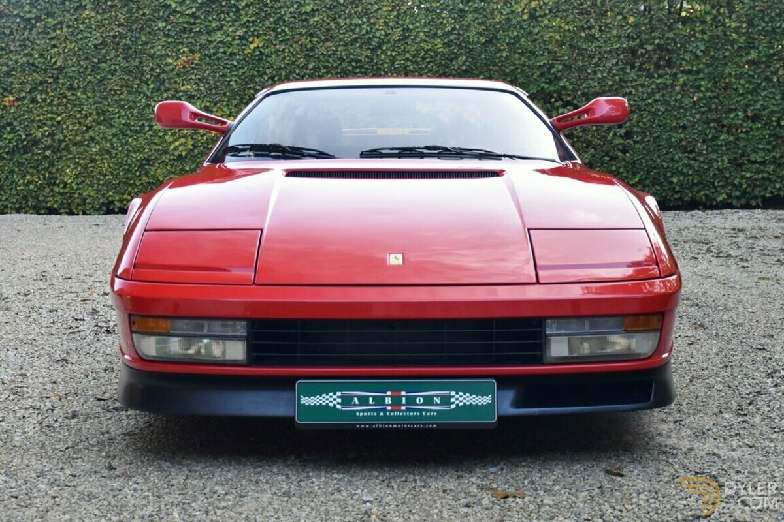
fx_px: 1045
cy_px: 261
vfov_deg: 28.1
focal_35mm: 48
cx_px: 392
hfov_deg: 41.1
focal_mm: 32
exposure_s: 1/250
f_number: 4
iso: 720
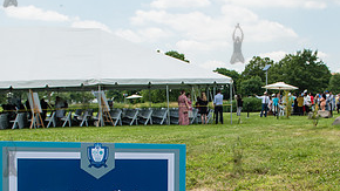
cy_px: 173
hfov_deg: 37.7
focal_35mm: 55
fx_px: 496
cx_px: 209
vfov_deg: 21.3
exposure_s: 1/640
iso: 200
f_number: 5.6
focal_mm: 24
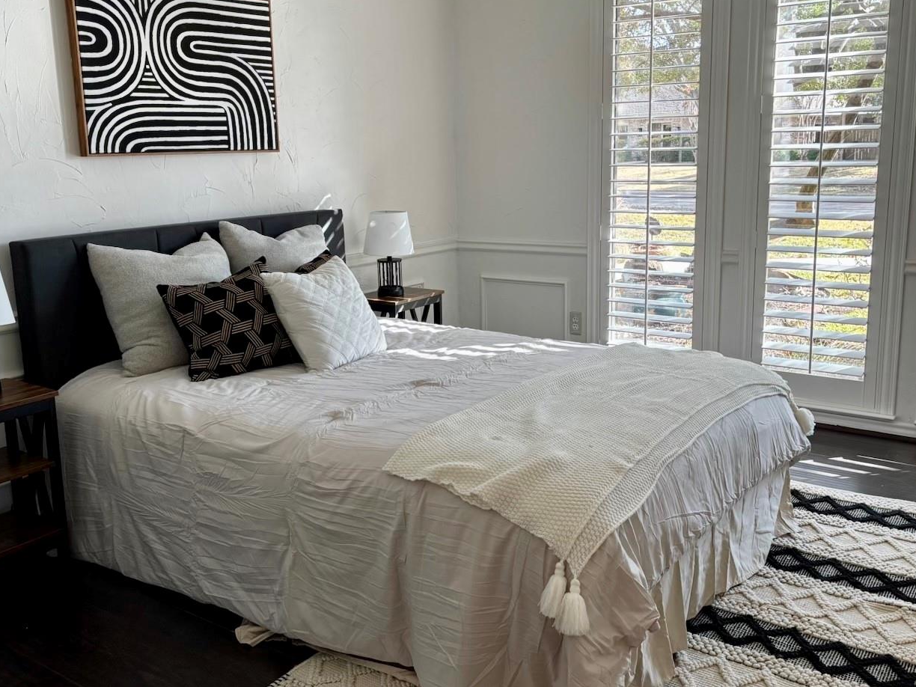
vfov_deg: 41.7
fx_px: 900
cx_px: 436
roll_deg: +1.8
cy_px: 300
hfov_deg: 53.9
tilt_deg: -10.1
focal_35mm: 34
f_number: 1.6
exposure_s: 1/120
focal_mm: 5.96
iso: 100
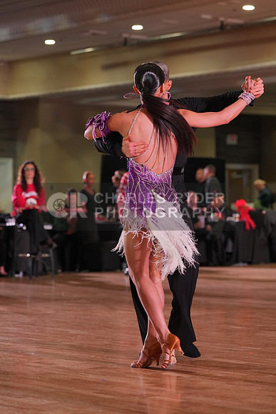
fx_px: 1241
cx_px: 138
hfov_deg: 12.7
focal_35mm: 108
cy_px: 207
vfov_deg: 18.9
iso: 1600
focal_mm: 108
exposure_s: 1/400
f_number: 4
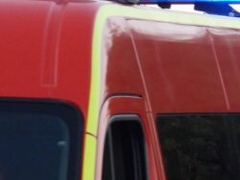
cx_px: 351
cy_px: 267
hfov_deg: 3.4
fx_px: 4084
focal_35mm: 589
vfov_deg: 2.5
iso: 400
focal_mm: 26.1
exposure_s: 1/50
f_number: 4
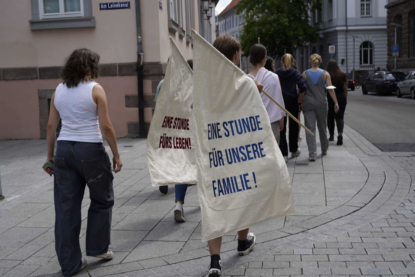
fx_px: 576
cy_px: 138
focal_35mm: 50
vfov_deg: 27.0
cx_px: 208
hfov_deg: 39.6
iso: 100
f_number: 6.3
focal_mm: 50
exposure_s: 1/320
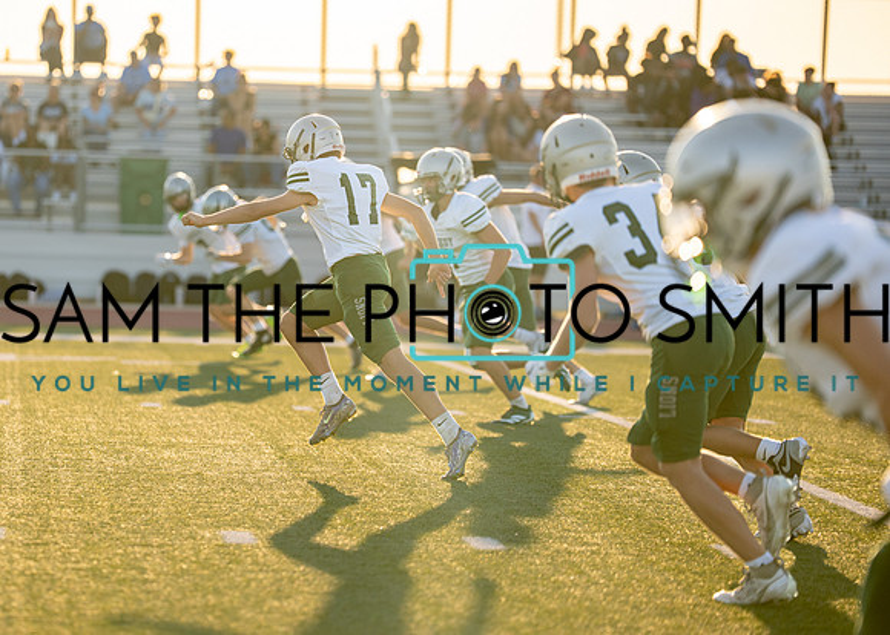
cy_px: 284
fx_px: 5409
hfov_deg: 9.4
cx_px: 323
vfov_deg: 6.7
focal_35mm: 214
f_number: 2.8
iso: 250
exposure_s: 1/2000
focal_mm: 171
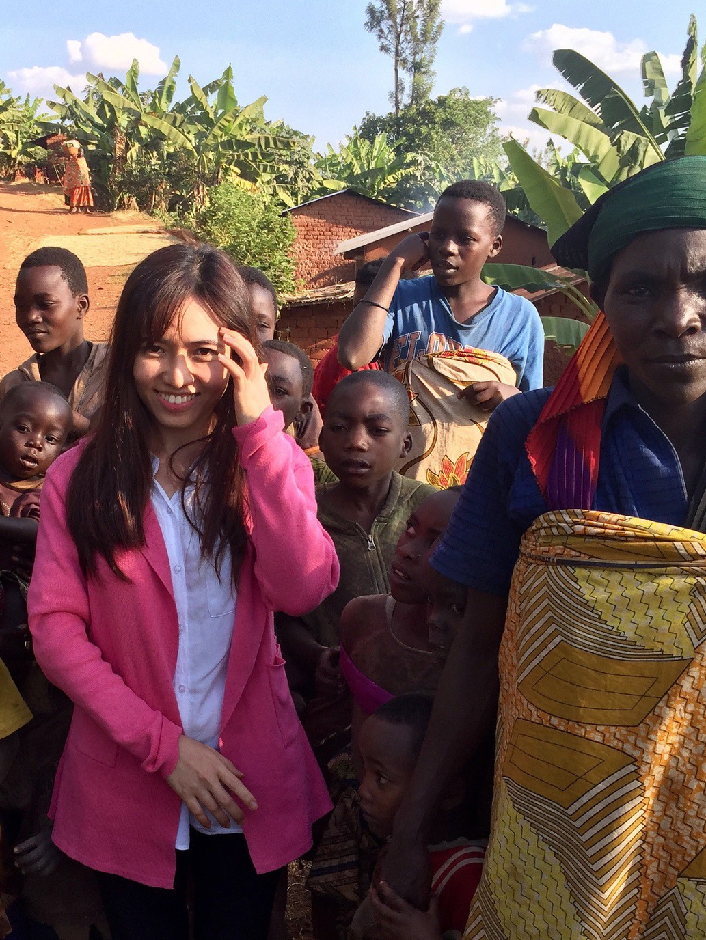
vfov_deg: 45.7
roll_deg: -0.7
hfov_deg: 34.7
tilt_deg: -12.2
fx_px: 1114
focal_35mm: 41
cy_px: 528
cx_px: 222
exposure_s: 1/455
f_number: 2.2
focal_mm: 4.15
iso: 32
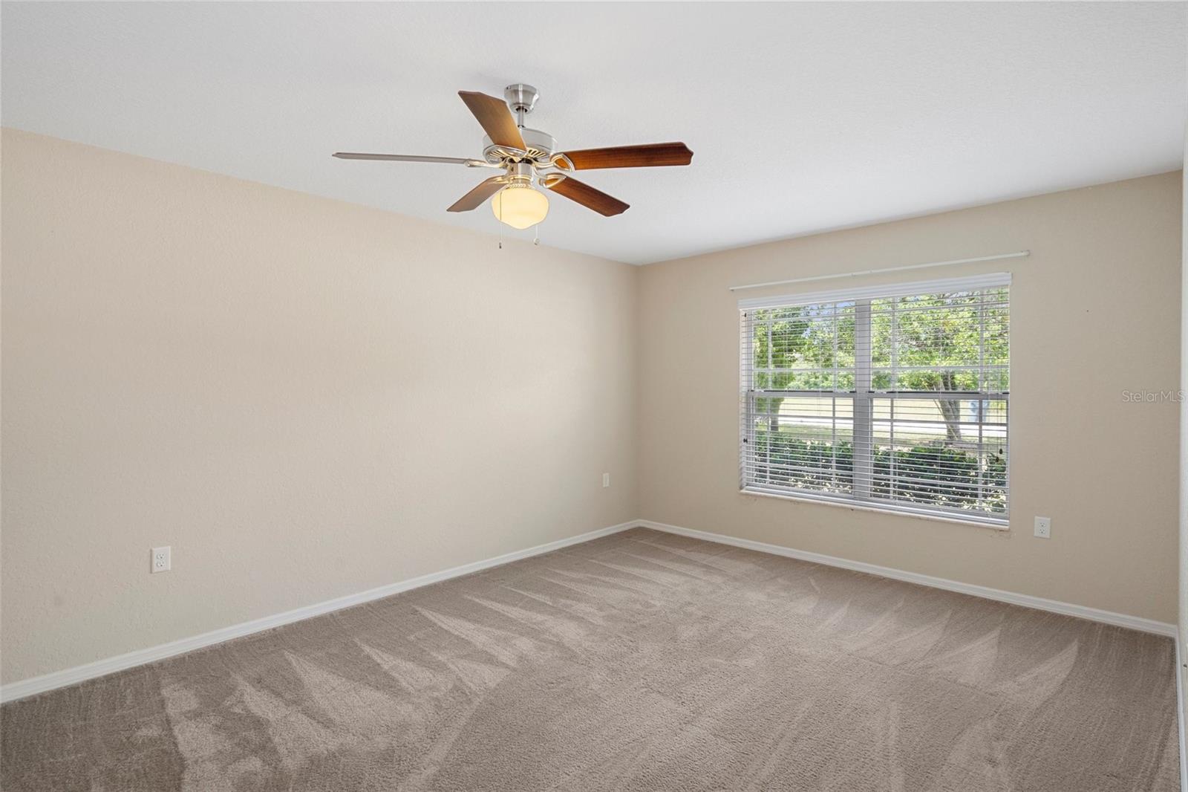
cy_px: 396
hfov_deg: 90.0
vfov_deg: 67.4
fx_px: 594
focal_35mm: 18
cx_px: 594
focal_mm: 18
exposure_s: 1/6
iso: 400
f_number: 8
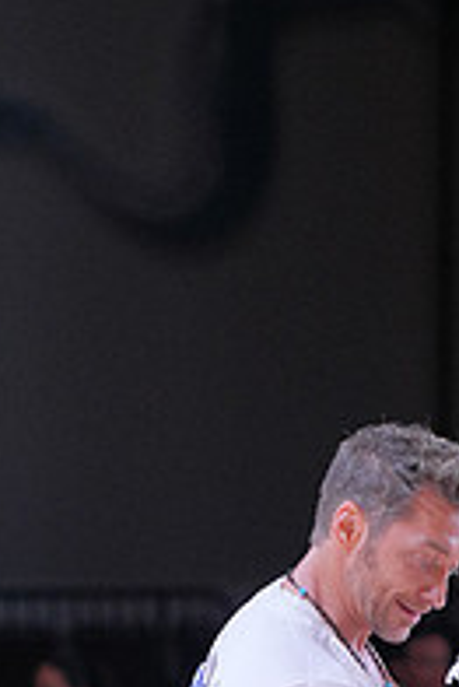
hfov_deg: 2.9
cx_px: 538
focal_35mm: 468
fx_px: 8934
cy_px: 897
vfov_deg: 4.4
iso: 2000
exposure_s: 1/400
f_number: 5
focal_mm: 158
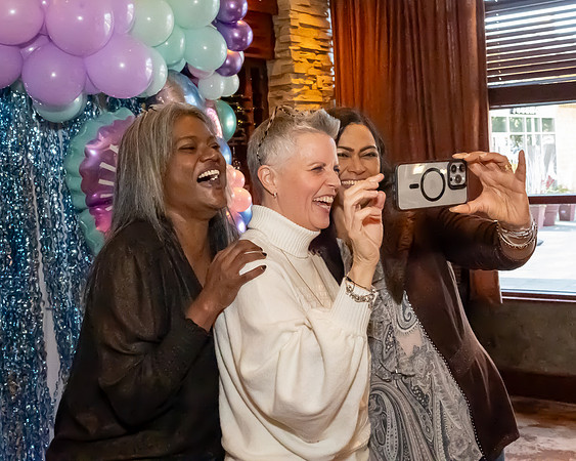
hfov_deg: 37.6
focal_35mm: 50
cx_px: 318
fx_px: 845
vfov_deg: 30.5
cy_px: 201
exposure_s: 1/250
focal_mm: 26
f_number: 7.1
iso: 22800
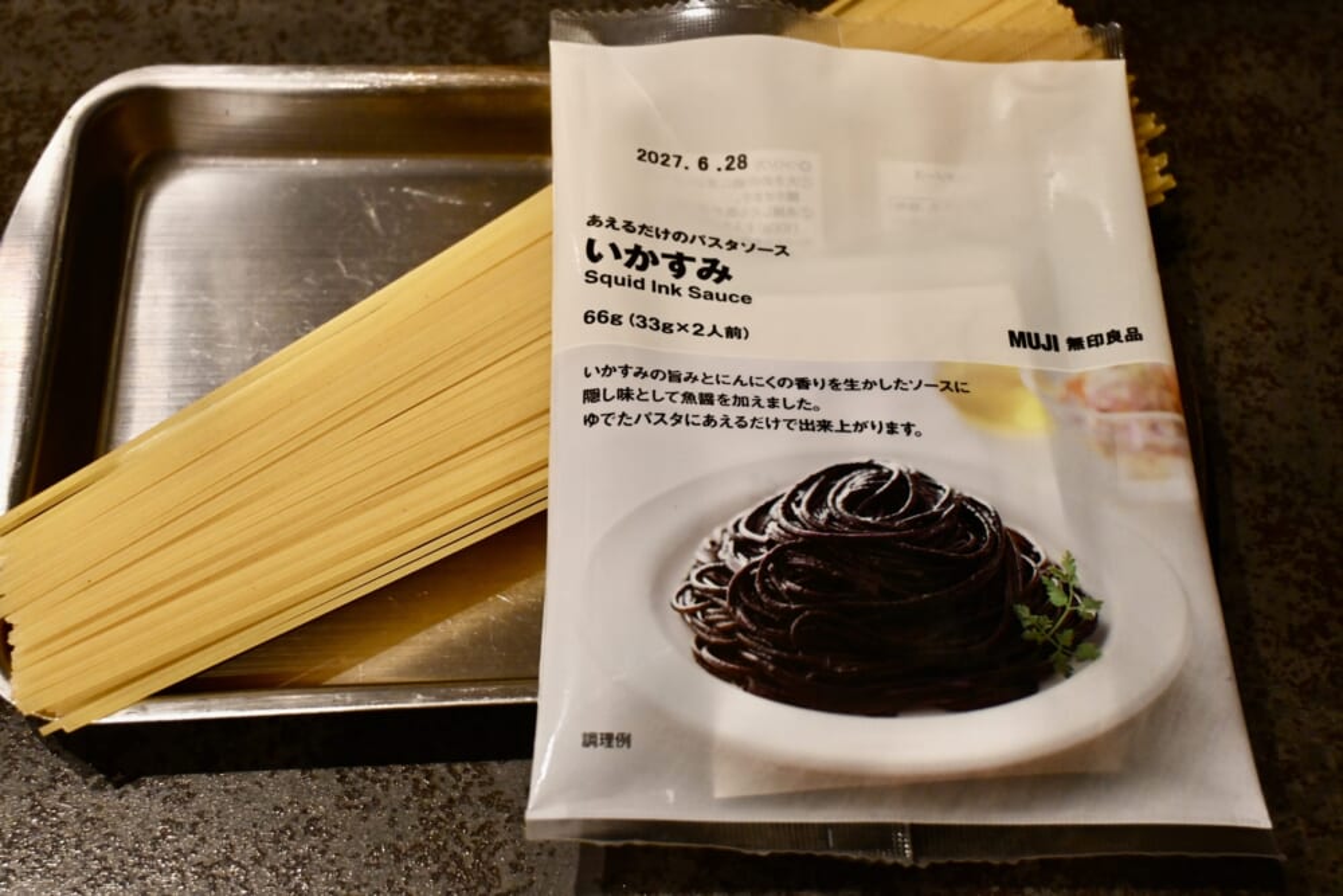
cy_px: 448
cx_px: 672
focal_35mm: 46
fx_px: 1707
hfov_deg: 43.0
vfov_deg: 29.4
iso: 1100
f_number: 4.8
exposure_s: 1/125
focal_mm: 30.5
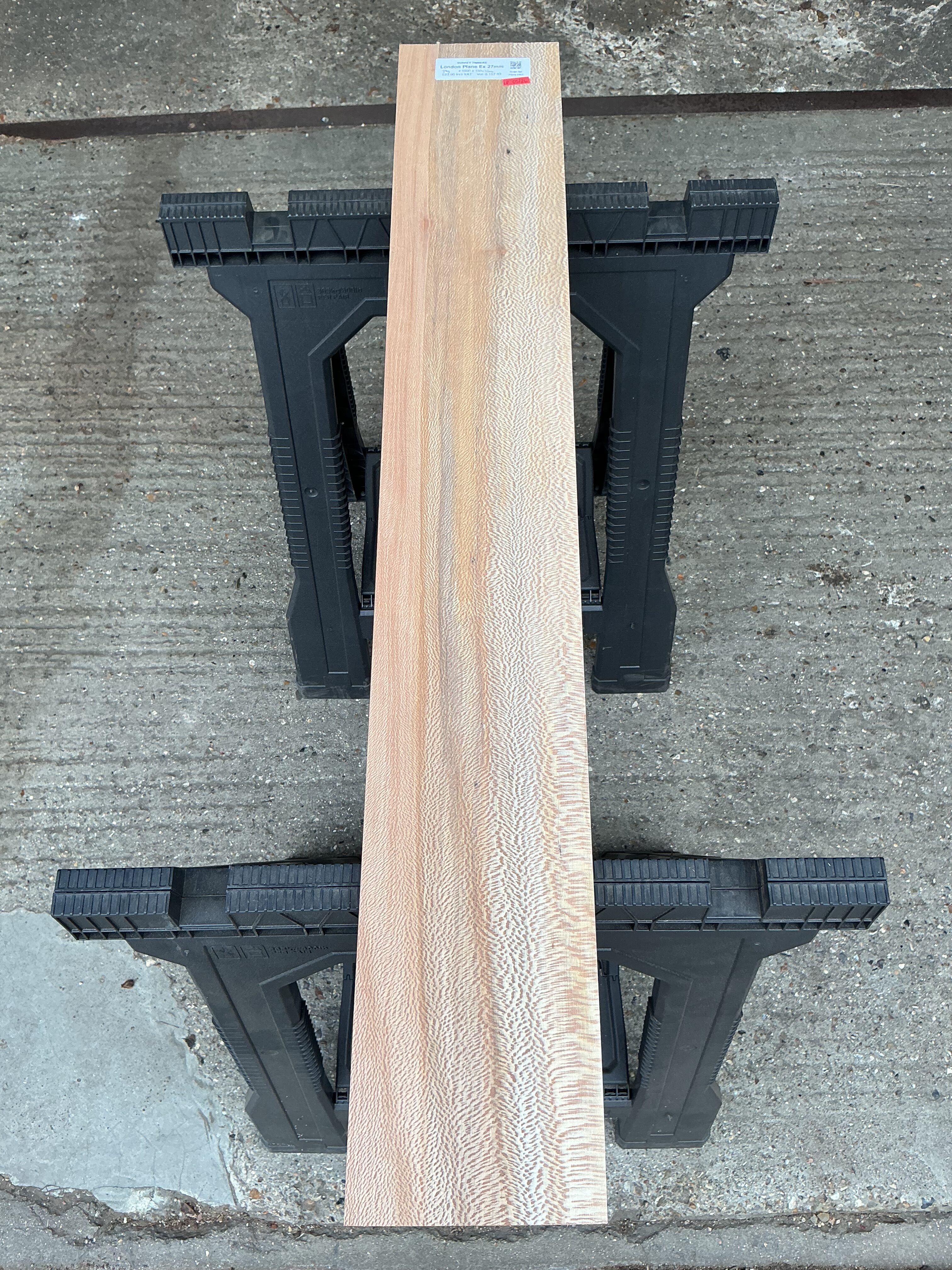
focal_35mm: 29
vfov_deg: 61.7
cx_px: 476
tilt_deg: -66.7
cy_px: 635
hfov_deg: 48.2
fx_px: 1063
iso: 16
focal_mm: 3
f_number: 1.8
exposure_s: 1/100
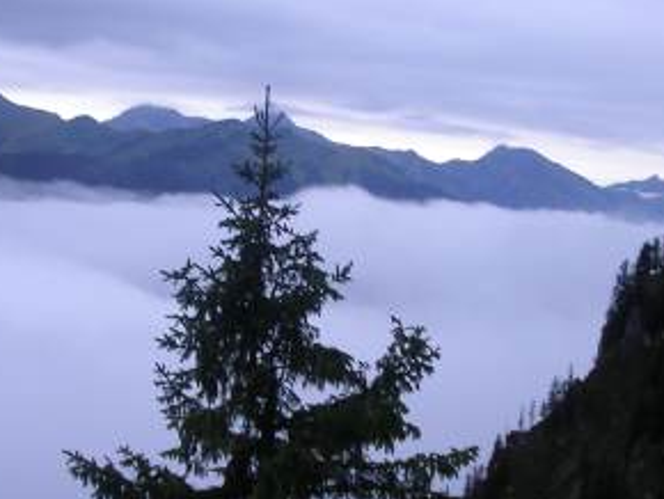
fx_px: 1286
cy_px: 284
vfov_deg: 21.9
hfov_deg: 28.9
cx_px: 295
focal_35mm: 67
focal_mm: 5.8
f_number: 2.9
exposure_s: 1/56.6
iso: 50
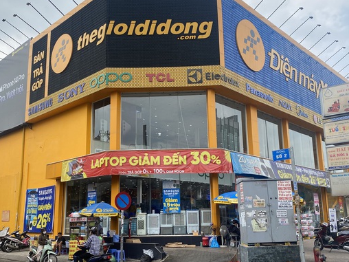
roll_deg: +1.1
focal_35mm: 35
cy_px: 145
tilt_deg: +13.0
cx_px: 166
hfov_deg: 52.6
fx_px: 353
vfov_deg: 40.6
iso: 32
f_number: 1.8
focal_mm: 4.25
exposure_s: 1/1608
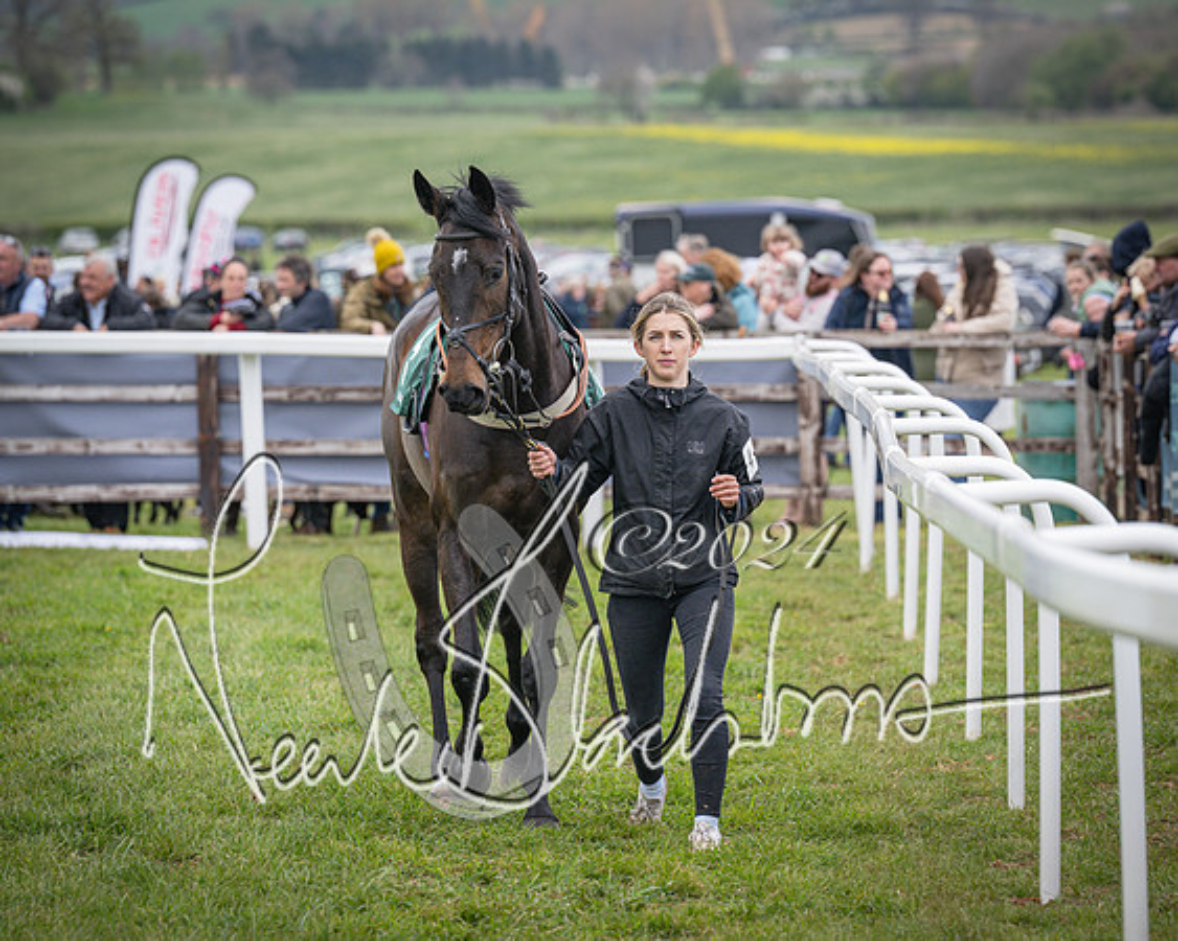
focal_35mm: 197
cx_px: 594
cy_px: 480
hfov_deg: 9.8
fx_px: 6860
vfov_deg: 7.9
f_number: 4.5
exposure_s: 1/1000
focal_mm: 170
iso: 400
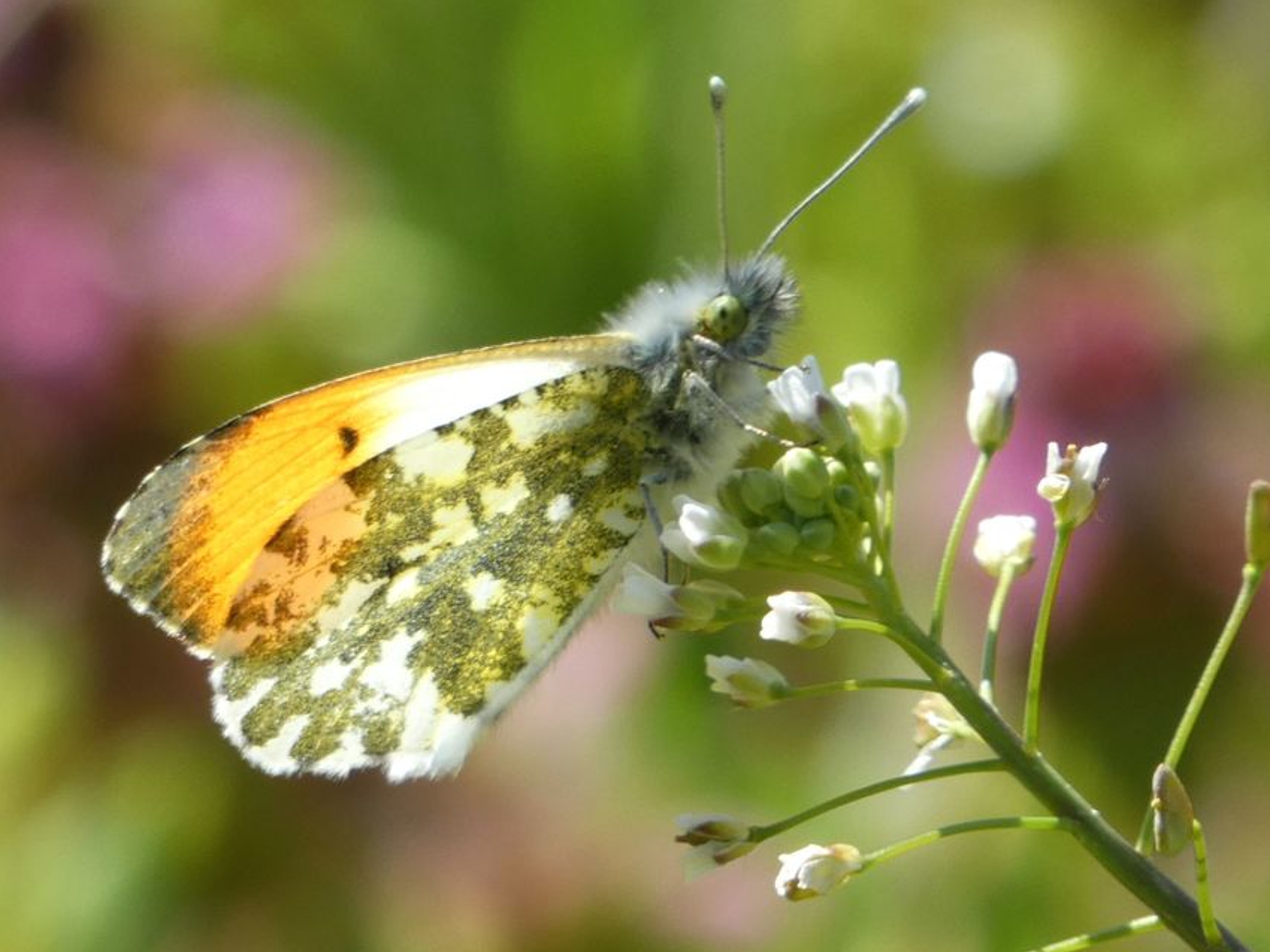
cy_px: 475
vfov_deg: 2.9
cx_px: 636
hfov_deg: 3.8
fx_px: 18962
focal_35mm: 517
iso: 100
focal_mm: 92.3
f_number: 5.6
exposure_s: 1/100
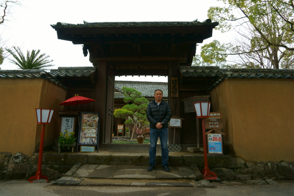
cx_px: 147
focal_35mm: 24
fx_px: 196
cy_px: 98
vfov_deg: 53.2
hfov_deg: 73.7
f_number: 6.7
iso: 100
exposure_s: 1/90
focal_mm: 24
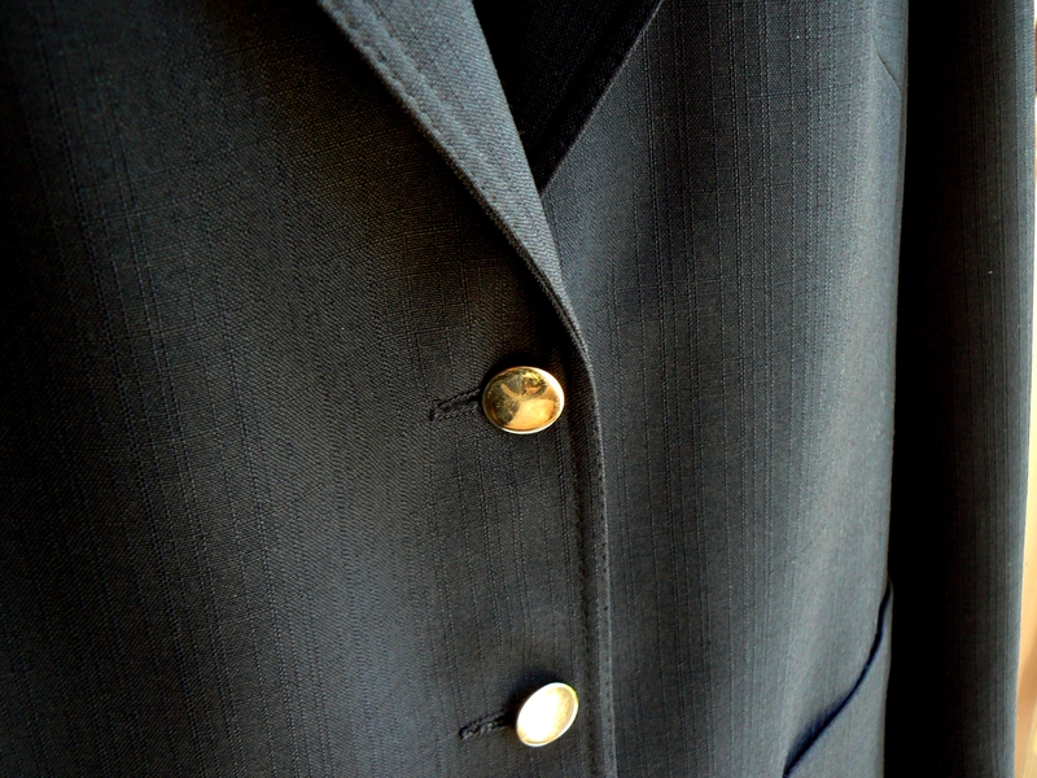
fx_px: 1198
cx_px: 518
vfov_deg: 36.0
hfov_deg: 46.8
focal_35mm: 40
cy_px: 389
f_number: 2.8
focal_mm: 6.6
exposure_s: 1/30
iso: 160
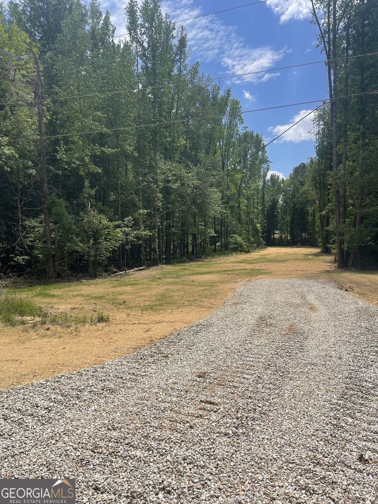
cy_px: 252
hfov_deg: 54.9
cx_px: 189
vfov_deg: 69.4
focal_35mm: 25
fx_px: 364
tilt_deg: -2.1
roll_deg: +1.9
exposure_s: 1/4348
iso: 32
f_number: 1.6
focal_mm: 5.1
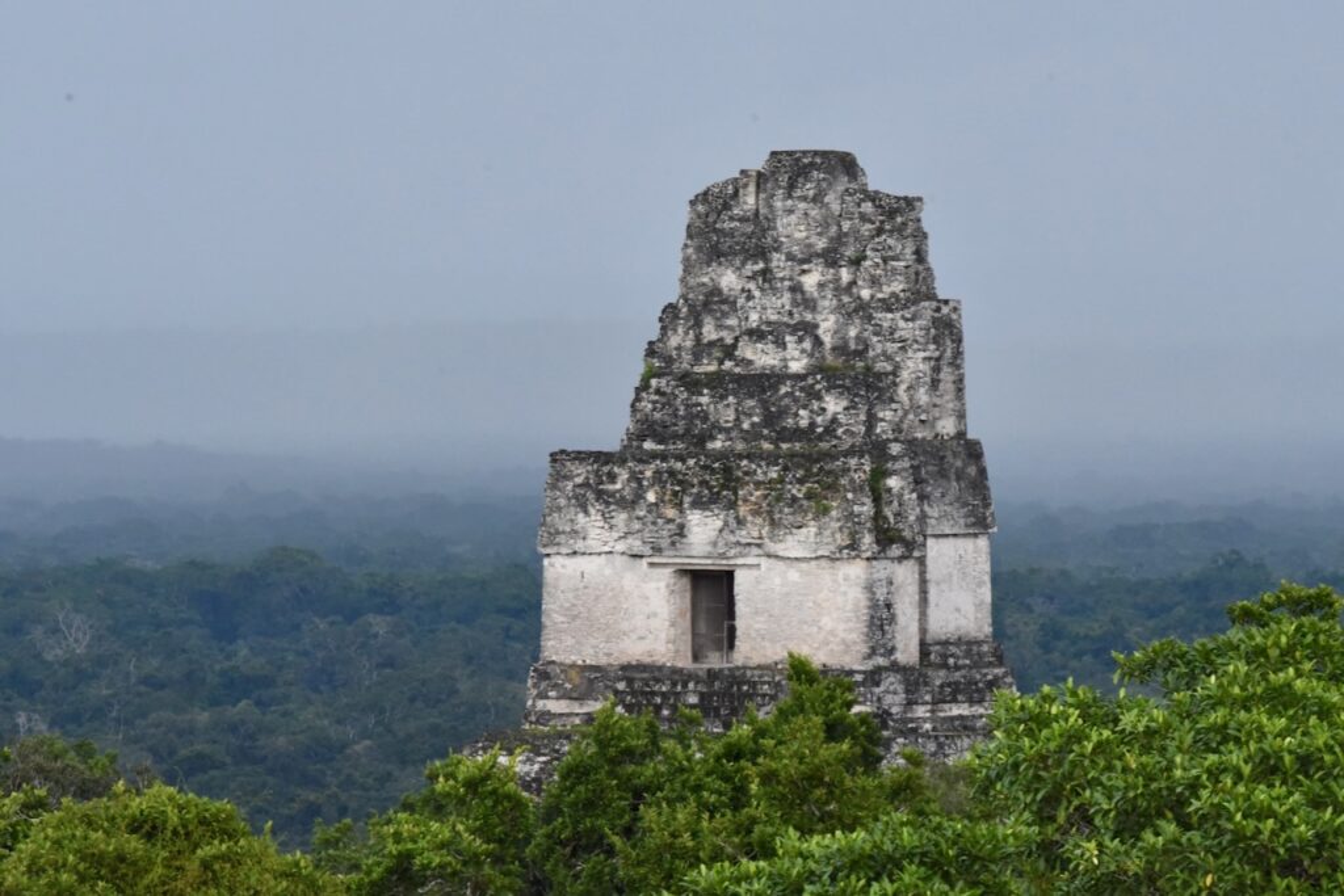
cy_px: 448
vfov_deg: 3.8
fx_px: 13441
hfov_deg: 5.7
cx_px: 672
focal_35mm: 360
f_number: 20
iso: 4000
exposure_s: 1/500
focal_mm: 360
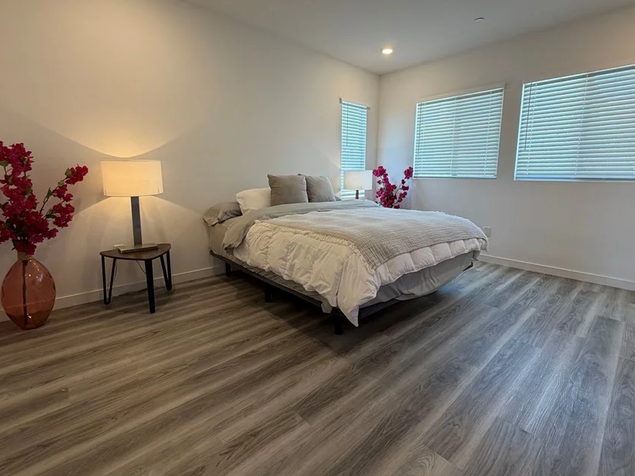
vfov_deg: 74.5
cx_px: 317
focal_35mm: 17
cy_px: 215
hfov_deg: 91.0
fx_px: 312
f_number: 2.2
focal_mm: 2.22
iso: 160
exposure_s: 1/120
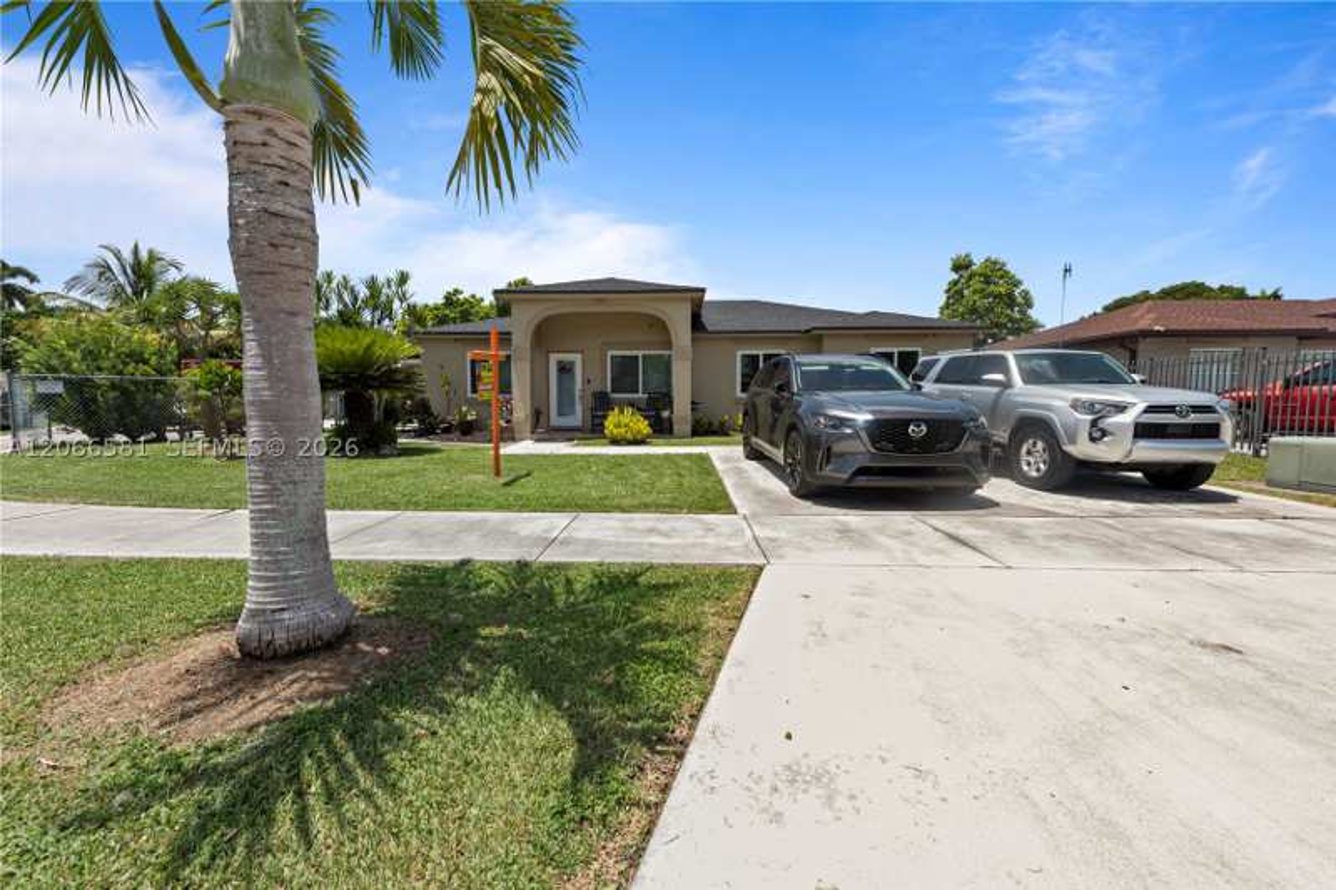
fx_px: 519
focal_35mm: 14
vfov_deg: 81.2
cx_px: 668
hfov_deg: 104.3
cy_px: 445
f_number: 8
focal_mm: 14
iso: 100
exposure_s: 1/125
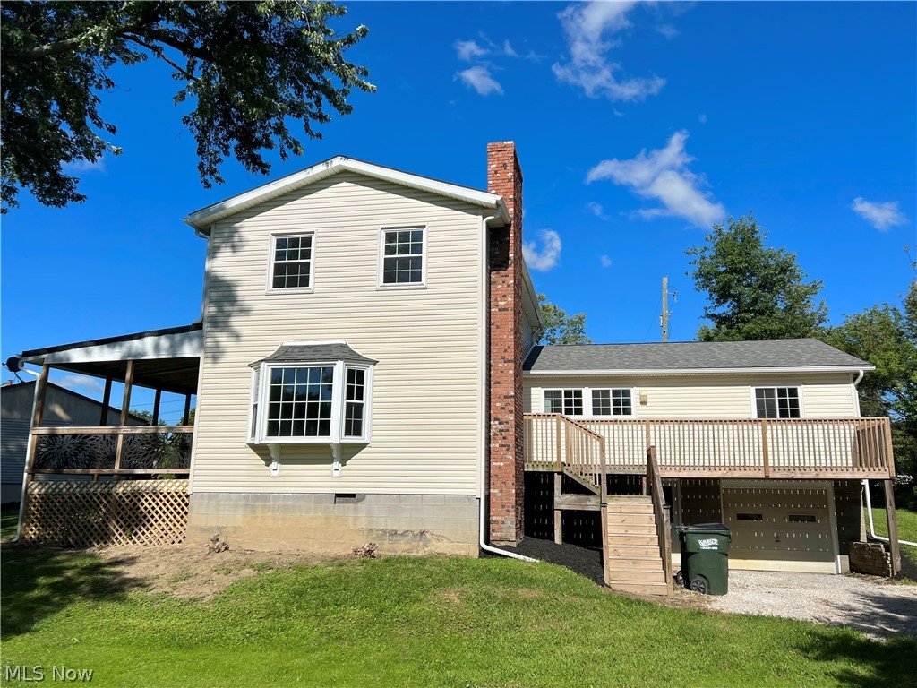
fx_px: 689
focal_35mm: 26
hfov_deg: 67.3
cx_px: 458
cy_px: 344
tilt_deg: +11.8
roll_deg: -0.7
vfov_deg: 53.1
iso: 50
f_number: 1.5
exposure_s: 1/10309
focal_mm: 5.7
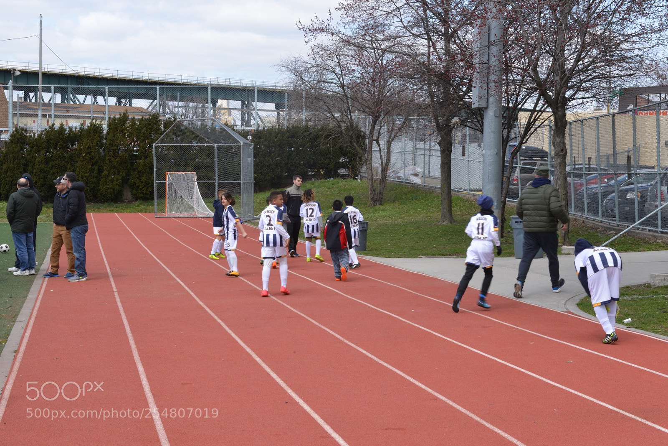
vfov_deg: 19.5
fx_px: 1299
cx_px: 334
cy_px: 223
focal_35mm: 70
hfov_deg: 28.8
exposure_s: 1/60
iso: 320
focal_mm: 70
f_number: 22
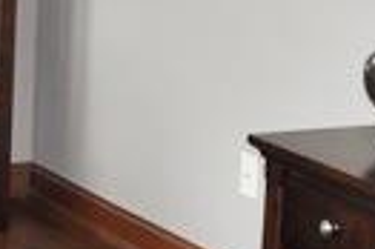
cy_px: -50
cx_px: -249
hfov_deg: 11.7
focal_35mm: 165
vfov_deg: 8.2
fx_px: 1717
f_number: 4.5
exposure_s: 1/80
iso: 400
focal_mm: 18
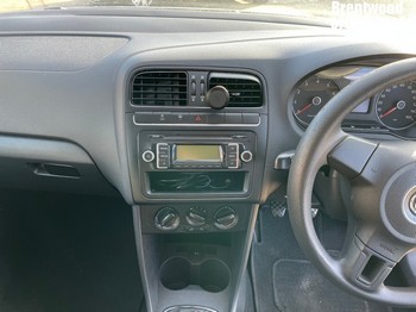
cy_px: 156
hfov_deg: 67.3
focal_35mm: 26
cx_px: 208
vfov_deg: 53.0
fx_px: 312
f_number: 1.6
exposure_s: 1/121
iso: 80
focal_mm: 4.2
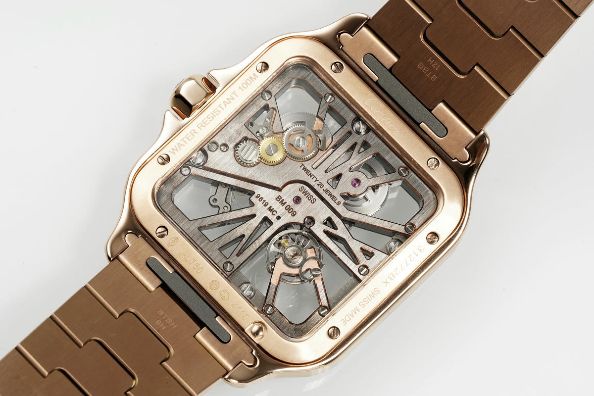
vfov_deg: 15.2
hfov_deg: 22.6
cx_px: 297
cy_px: 198
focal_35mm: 90
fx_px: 1485
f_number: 18
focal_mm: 90
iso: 125
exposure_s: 1/125
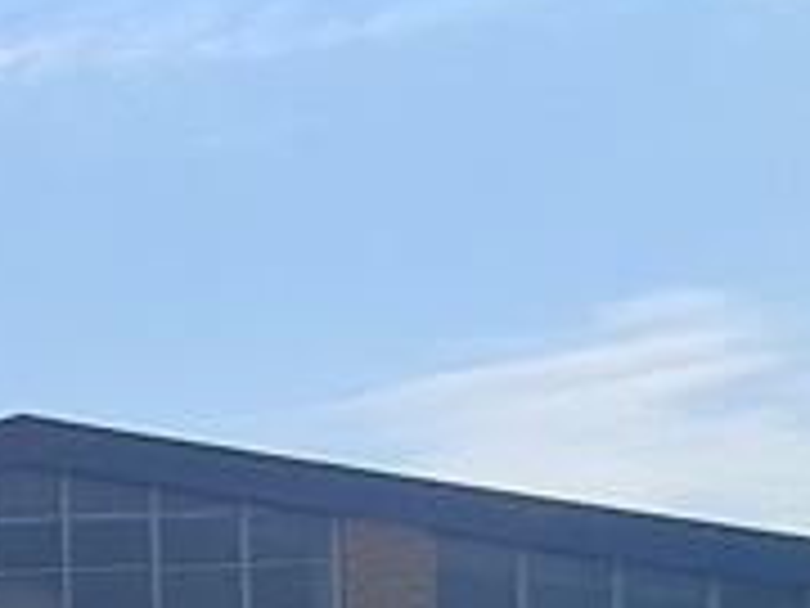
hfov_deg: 13.6
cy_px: 1022
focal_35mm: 91
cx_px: -1256
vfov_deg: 14.6
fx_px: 2129
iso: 40
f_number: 2.2
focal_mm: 1.64
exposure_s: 1/2985
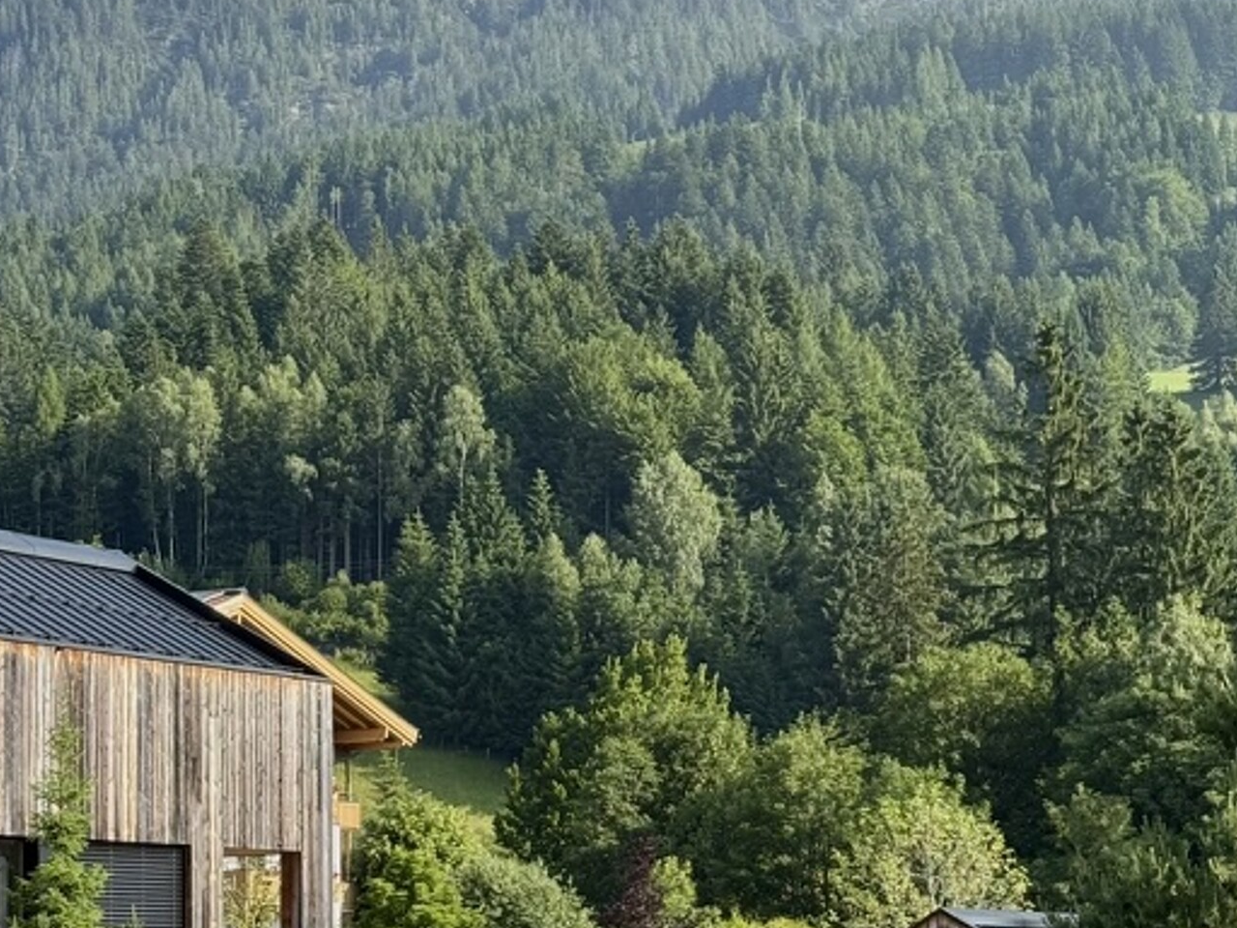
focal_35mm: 96
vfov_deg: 15.4
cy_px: 600
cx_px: 700
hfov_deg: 20.4
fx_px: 3431
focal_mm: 6.76
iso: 64
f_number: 1.78
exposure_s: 1/1637
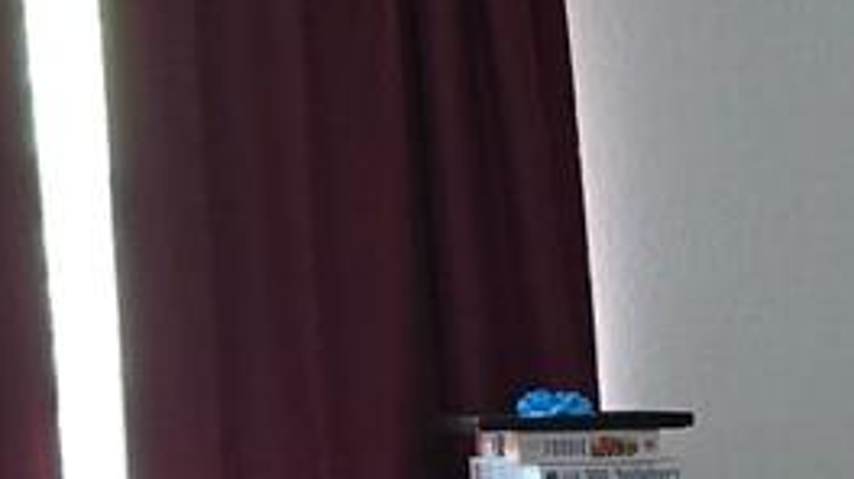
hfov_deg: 13.8
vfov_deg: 7.3
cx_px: 996
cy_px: 1256
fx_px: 3439
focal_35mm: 152
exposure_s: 1/60
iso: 1000
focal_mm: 6.3
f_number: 1.7
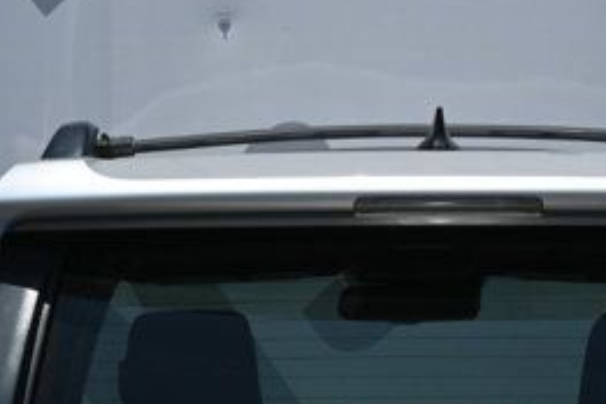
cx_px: 443
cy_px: 708
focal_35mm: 230
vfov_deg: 5.9
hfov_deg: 8.9
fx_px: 3871
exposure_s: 1/320
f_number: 6.3
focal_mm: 39
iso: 100
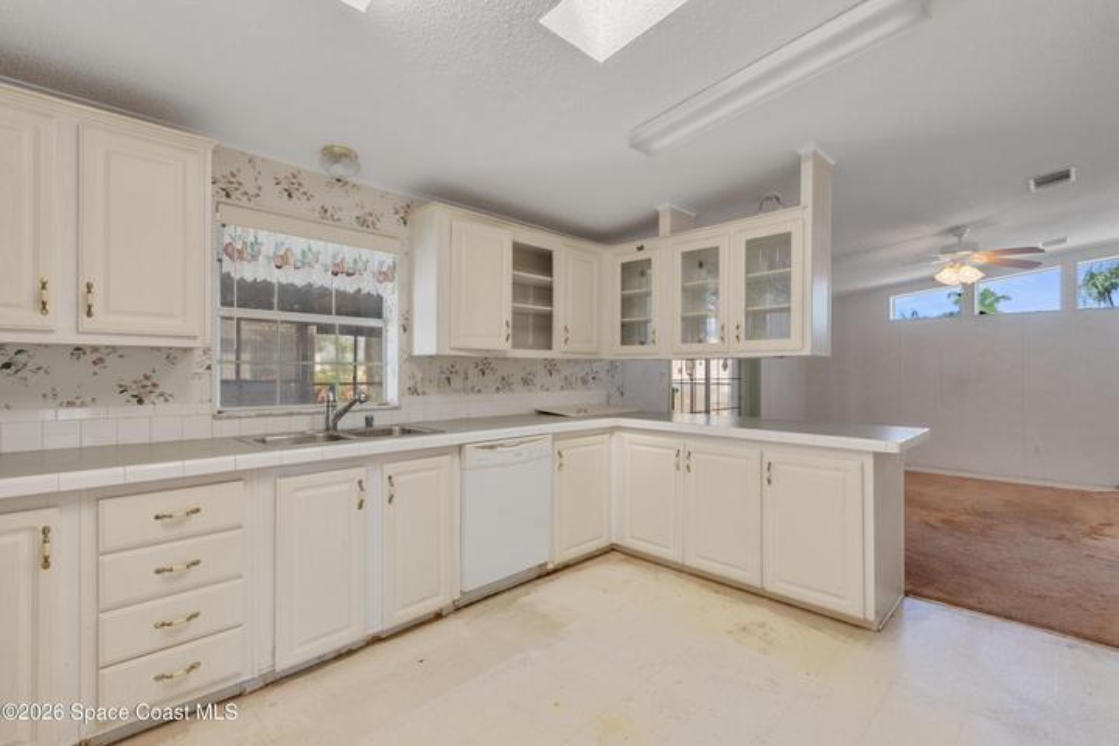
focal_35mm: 16
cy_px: 373
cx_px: 560
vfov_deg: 72.1
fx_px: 513
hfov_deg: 95.0
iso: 320
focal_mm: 11
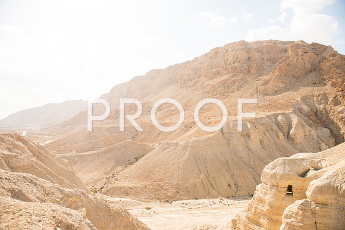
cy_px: 115
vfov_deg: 53.2
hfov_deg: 73.7
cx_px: 172
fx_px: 230
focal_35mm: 24
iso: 200
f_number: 2.8
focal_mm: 24
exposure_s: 1/2000
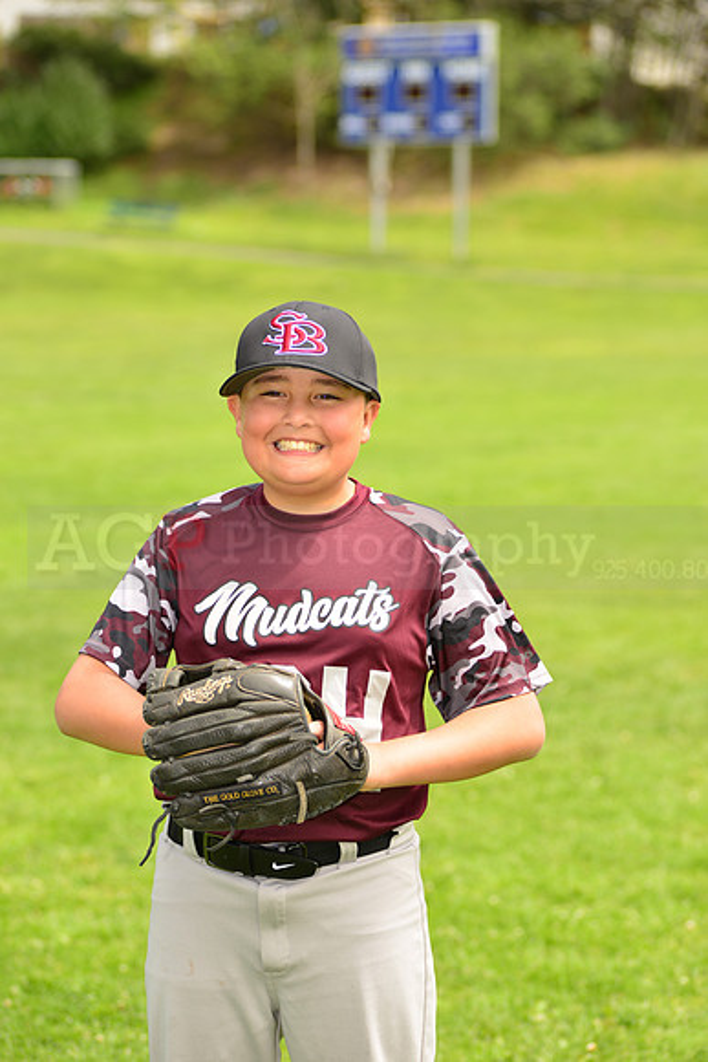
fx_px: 3243
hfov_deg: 12.5
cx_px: 354
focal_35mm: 110
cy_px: 531
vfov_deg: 18.6
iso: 100
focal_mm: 110
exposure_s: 1/250
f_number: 5
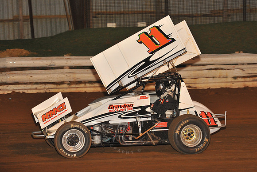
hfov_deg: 16.4
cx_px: 128
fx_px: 893
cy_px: 86
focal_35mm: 125
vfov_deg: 11.0
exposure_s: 1/320
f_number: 6.3
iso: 1250
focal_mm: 125
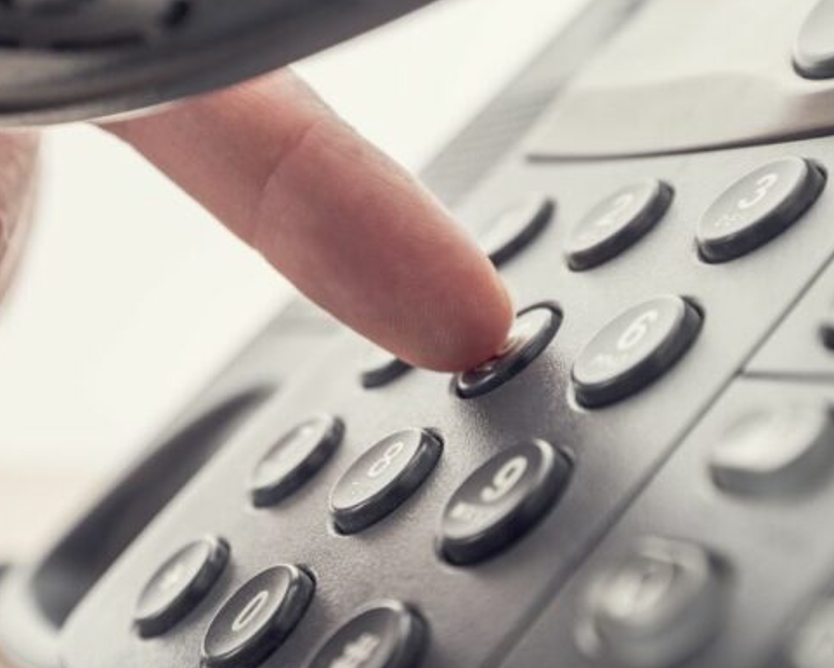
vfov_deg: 21.9
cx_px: 310
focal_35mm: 70
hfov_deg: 27.0
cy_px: 298
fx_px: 1728
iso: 100
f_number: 5.6
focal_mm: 35
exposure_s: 1/160
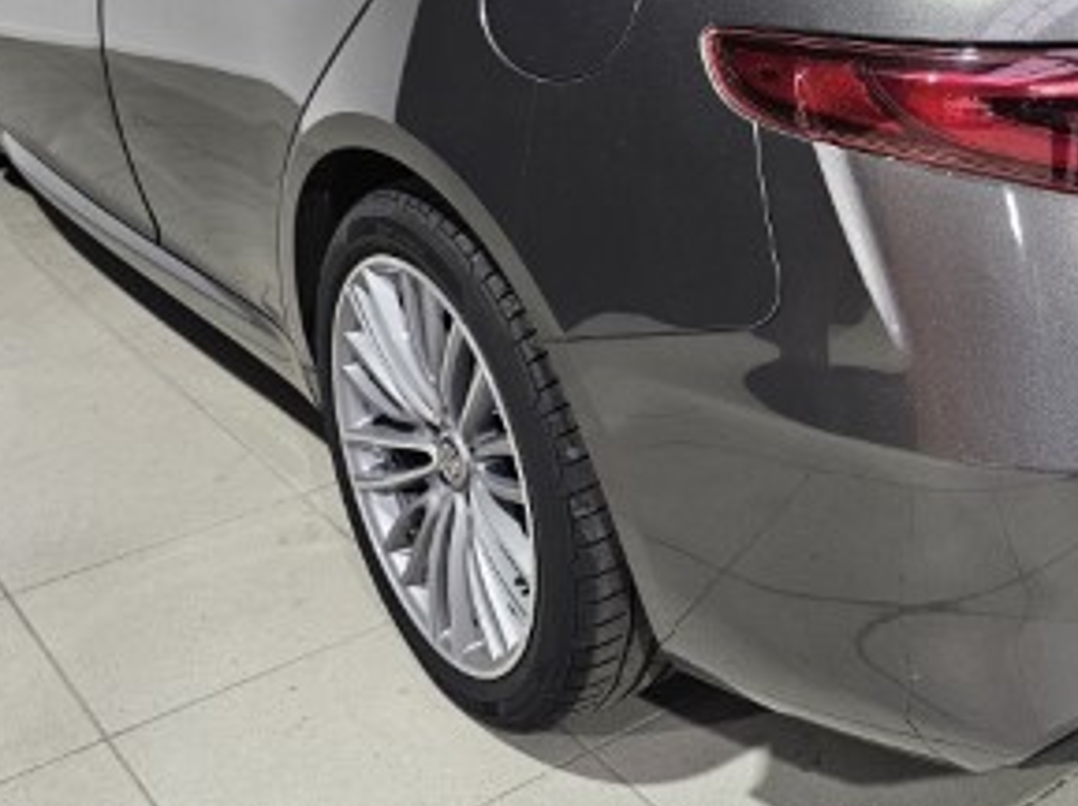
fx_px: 1586
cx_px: 869
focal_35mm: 51
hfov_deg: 36.2
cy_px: 205
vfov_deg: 28.1
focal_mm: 6.3
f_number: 1.7
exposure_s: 1/100
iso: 160
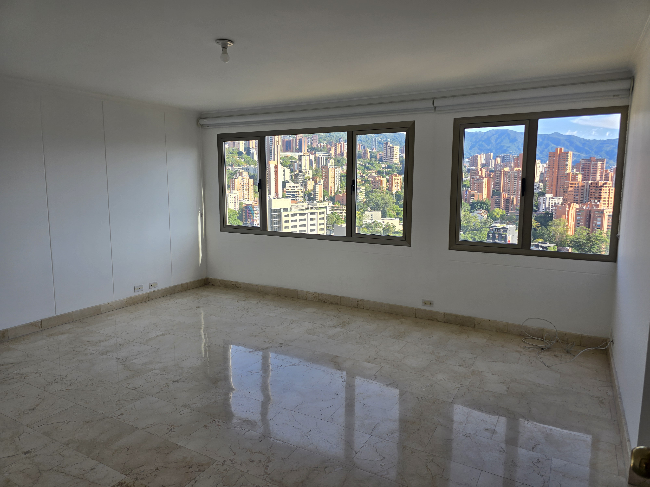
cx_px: 325
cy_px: 244
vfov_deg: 58.9
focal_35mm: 23
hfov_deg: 73.9
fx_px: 432
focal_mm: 6.3
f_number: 1.7
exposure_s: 1/180
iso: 12
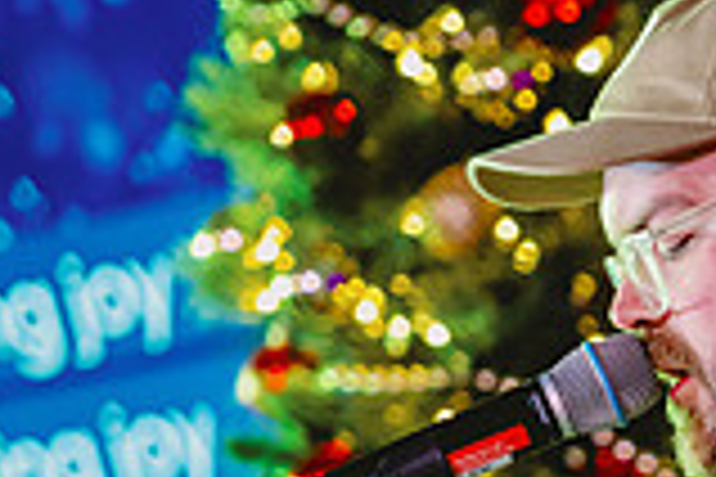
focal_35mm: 622
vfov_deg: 2.2
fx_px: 12370
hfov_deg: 3.3
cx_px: 1243
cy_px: 758
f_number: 2.8
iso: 1250
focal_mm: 170
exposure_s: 1/160
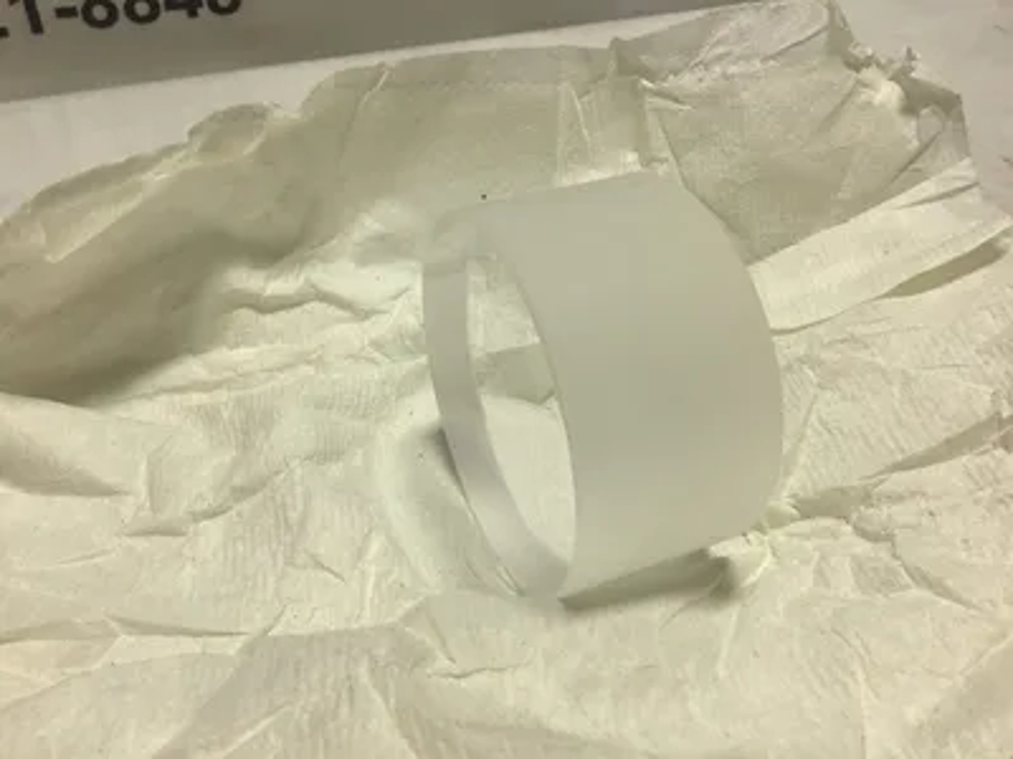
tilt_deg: -36.0
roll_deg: +0.8
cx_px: 506
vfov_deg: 45.4
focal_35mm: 31
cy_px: 380
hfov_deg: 58.4
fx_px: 907
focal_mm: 3.3
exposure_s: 1/347
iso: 25
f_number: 2.4
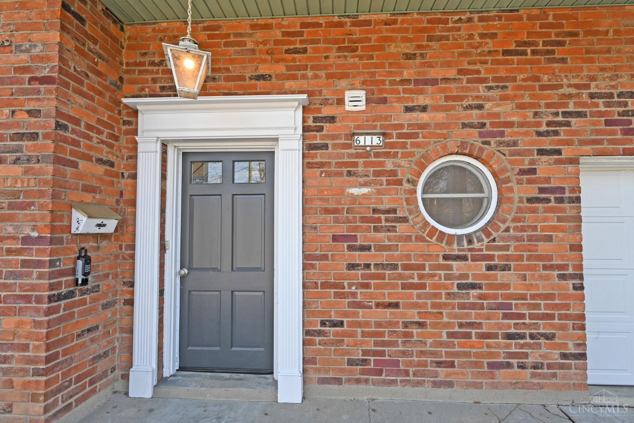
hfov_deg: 93.3
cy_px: 212
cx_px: 317
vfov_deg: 70.4
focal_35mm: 17
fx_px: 299
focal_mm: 17
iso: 400
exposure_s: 1/125
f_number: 10
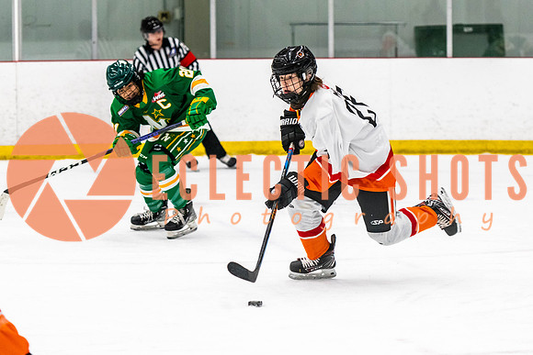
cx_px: 324
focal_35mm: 176
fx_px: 2600
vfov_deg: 7.8
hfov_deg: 11.7
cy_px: 186
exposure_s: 1/640
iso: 1600
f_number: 2.8
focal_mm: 110
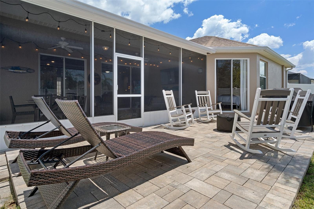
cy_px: 104
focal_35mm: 18
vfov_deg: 67.4
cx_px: 157
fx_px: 157
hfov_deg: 90.0
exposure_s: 1/100
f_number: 8
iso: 320
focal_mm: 18
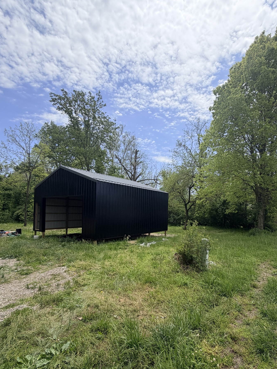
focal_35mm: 18
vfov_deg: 87.2
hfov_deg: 71.2
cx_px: 160
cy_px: 210
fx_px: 192
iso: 25
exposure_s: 1/1285
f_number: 2.2
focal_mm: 2.22
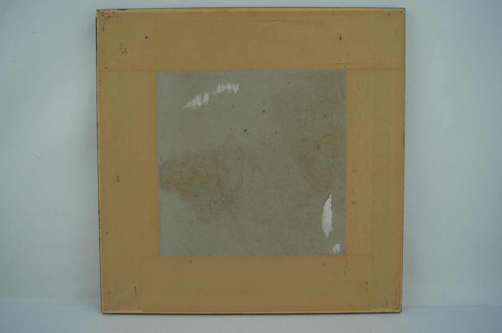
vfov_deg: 43.5
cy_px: 166
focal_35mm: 30
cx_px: 251
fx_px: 418
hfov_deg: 62.0
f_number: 4
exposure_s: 1/160
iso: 100
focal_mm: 20
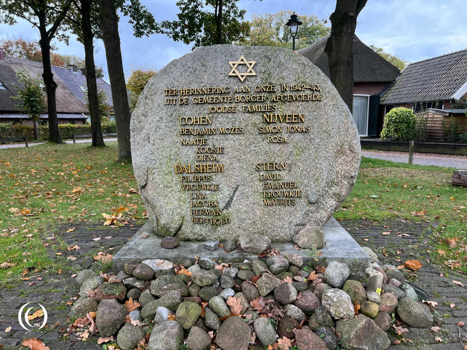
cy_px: 175
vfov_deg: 53.1
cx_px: 234
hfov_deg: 67.3
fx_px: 351
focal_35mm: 26
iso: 50
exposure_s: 1/263
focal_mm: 5.7
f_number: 1.5
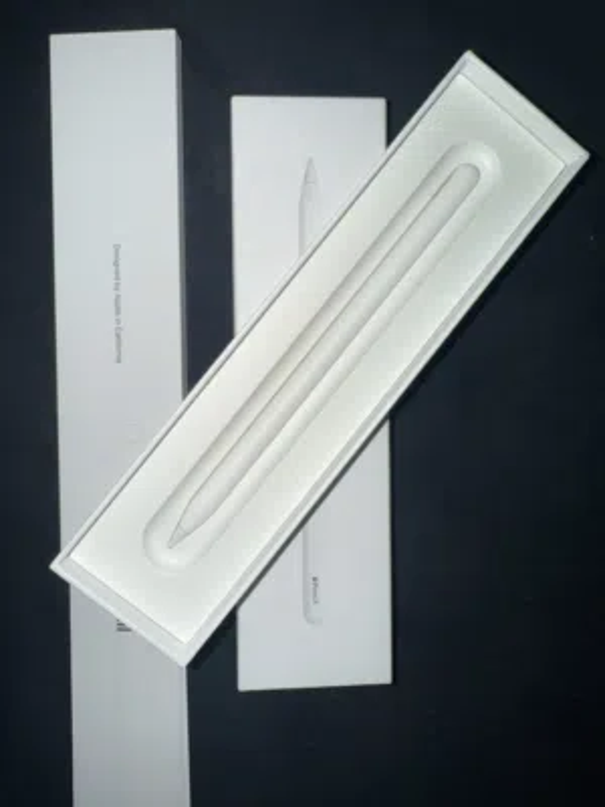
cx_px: 302
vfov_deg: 71.6
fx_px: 559
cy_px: 404
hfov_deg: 56.8
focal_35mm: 24
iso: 20
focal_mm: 2.22
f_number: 2.2
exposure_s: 1/122
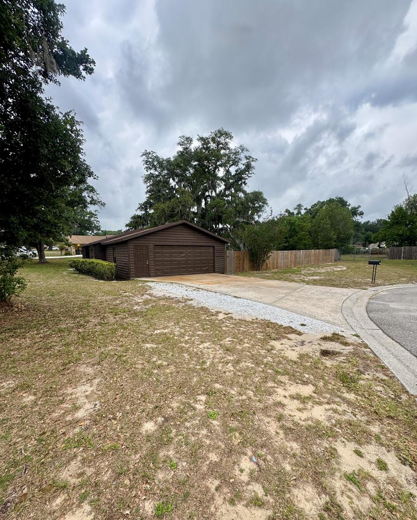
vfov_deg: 96.5
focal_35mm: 15
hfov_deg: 84.1
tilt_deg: -7.7
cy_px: 283
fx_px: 231
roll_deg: -0.8
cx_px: 213
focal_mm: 2.22
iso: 40
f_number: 2.2
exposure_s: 1/407
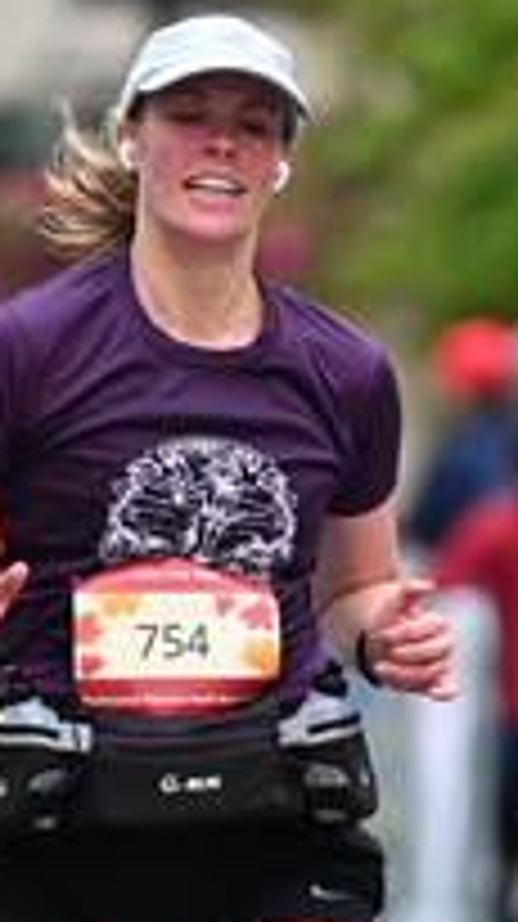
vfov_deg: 3.8
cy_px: 427
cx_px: 295
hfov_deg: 2.2
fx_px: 13776
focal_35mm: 563
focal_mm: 200
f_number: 2.8
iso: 640
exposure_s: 1/2000
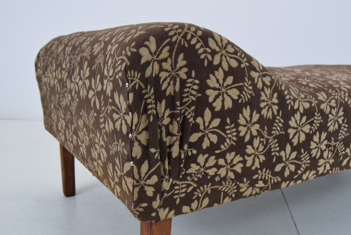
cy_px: 118
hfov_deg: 53.1
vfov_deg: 36.9
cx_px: 176
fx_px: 351
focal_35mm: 36
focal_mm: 24
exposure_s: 1/200
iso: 1600
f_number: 7.1
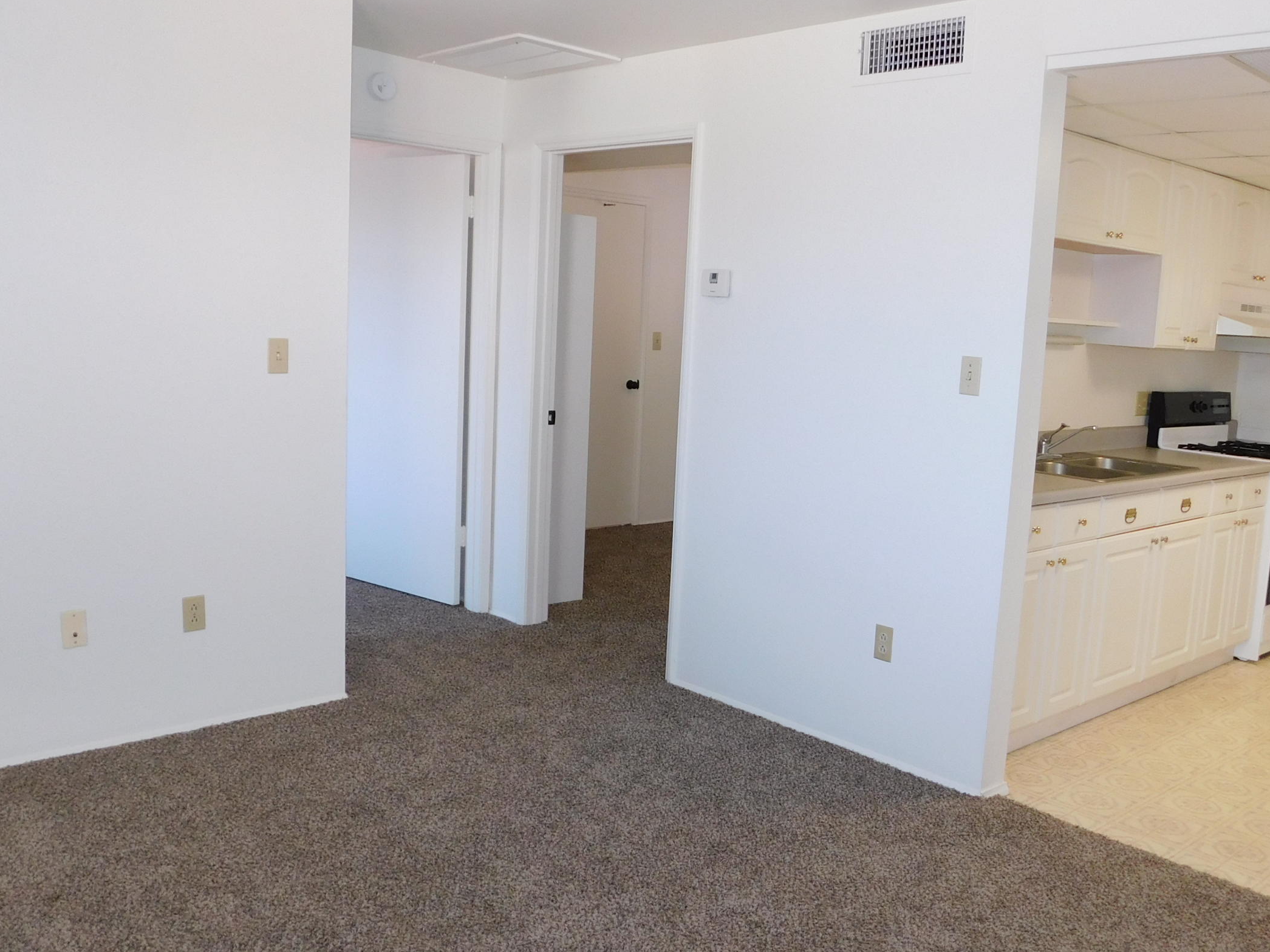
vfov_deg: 42.9
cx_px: 725
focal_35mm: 33
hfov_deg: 55.2
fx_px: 1211
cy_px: 480
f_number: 3
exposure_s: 1/30
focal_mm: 4
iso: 160
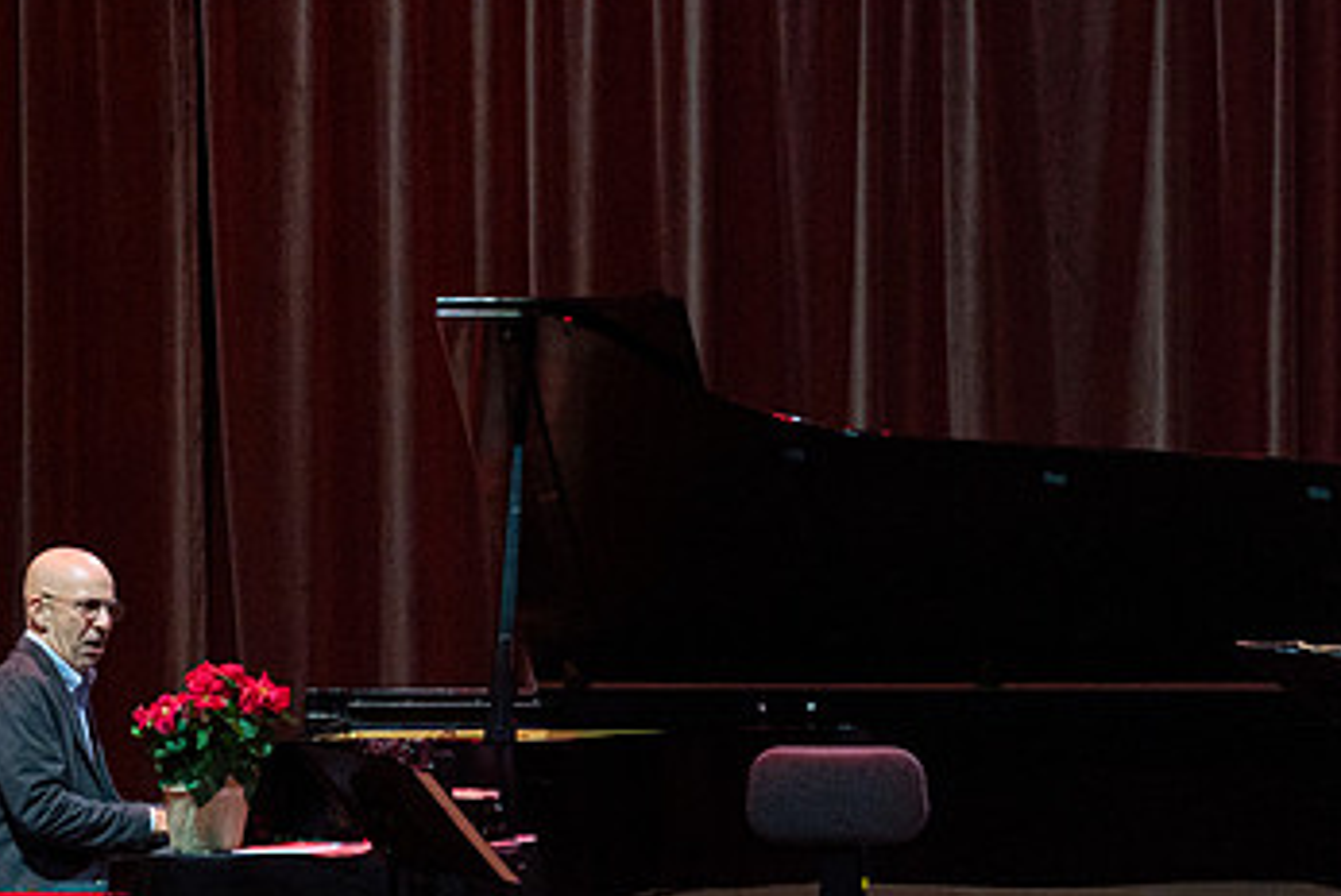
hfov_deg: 4.7
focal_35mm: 434
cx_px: 84
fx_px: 16180
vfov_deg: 3.2
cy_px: 538
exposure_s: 1/250
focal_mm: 200
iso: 2500
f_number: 6.3
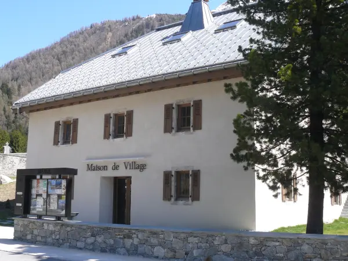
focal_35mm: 43
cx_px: 174
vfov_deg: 33.6
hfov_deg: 43.9
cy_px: 130
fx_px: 432
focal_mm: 6
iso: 100
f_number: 5
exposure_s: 1/250
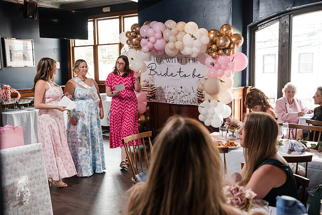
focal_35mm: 36
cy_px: 108
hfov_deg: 53.1
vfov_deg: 36.9
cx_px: 161
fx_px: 322
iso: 1250
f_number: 4
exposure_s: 1/250
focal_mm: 36
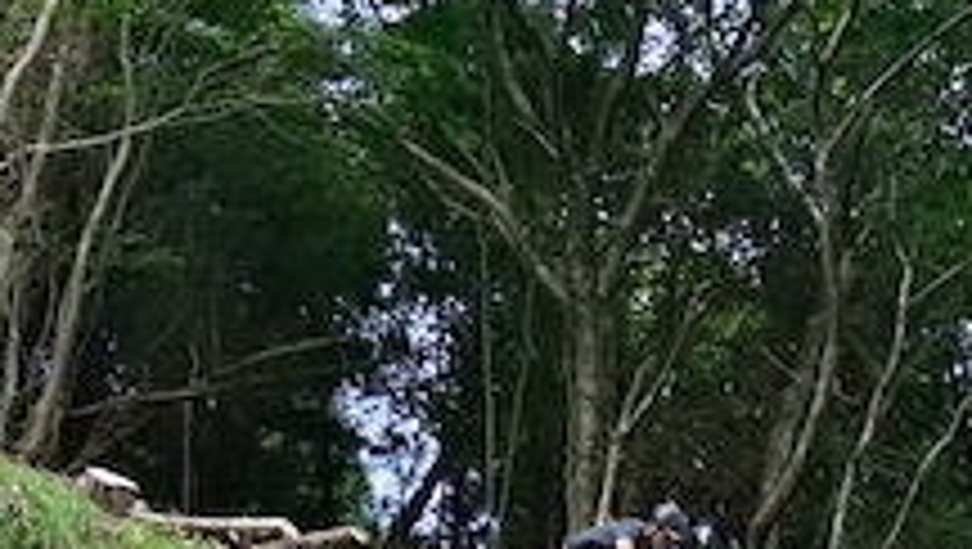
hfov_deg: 18.0
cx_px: 549
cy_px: 821
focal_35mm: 119
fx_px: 3070
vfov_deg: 9.9
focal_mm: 8.8
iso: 640
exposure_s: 1/1250
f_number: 2.8
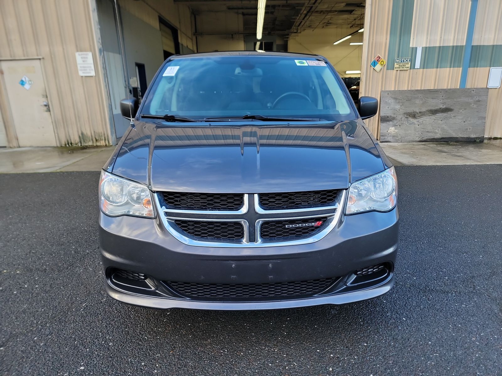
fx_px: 348
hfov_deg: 71.6
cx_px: 251
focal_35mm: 24
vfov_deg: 56.8
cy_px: 188
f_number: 1.8
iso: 52
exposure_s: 1/59
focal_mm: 6.7
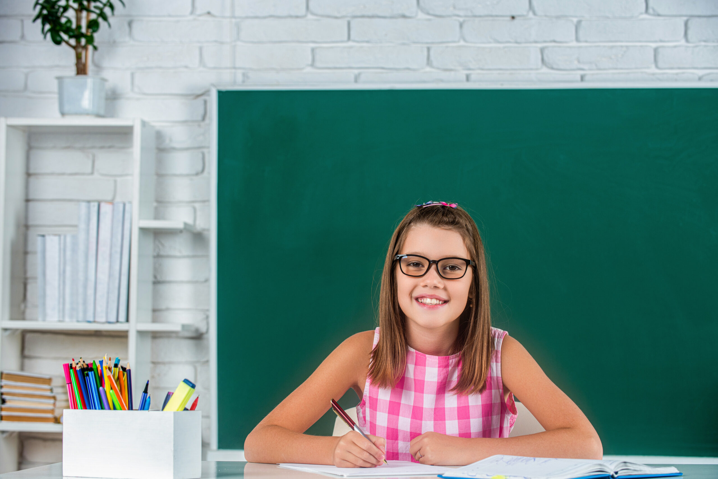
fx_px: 1895
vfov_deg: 14.4
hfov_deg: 21.5
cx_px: 359
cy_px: 240
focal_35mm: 95
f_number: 5.6
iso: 100
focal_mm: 95
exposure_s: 1/160
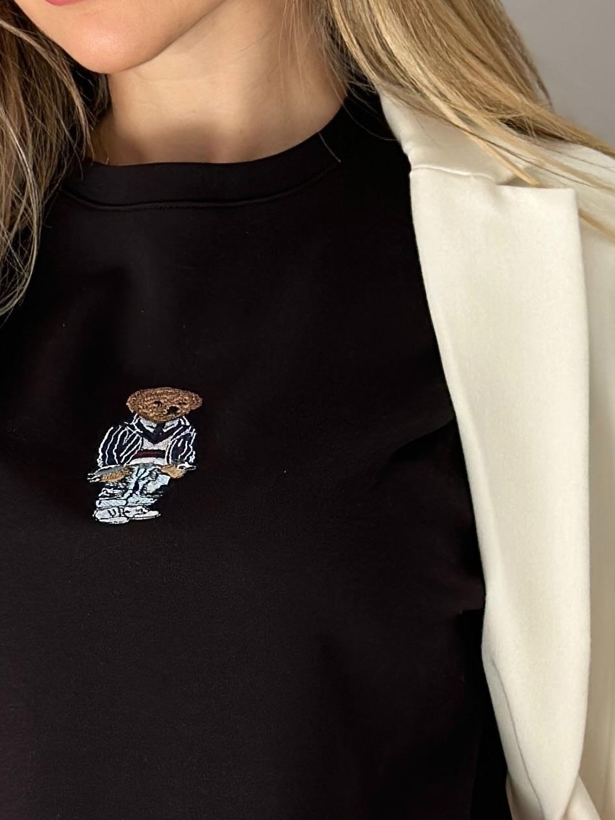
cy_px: 678
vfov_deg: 12.8
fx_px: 3647
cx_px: 245
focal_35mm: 154
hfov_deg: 9.6
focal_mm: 6.86
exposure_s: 1/269
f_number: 1.78
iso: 80
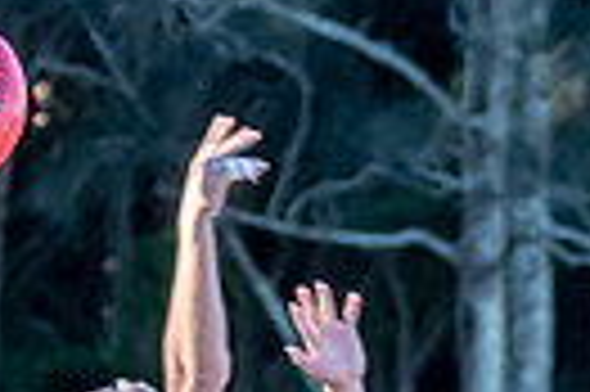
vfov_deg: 1.1
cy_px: 830
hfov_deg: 1.6
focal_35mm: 1281
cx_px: 1354
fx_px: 20968
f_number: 5.6
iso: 800
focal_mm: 180
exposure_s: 1/400
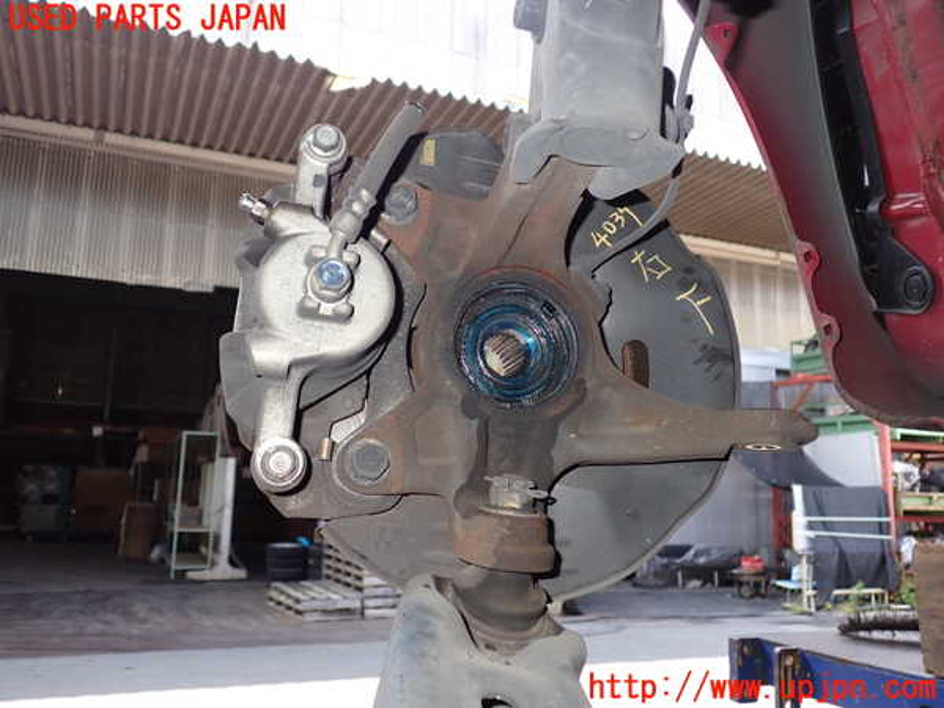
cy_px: 354
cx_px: 472
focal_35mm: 30
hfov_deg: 60.0
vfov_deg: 46.8
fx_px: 818
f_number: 6.3
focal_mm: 5.4
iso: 200
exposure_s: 1/30
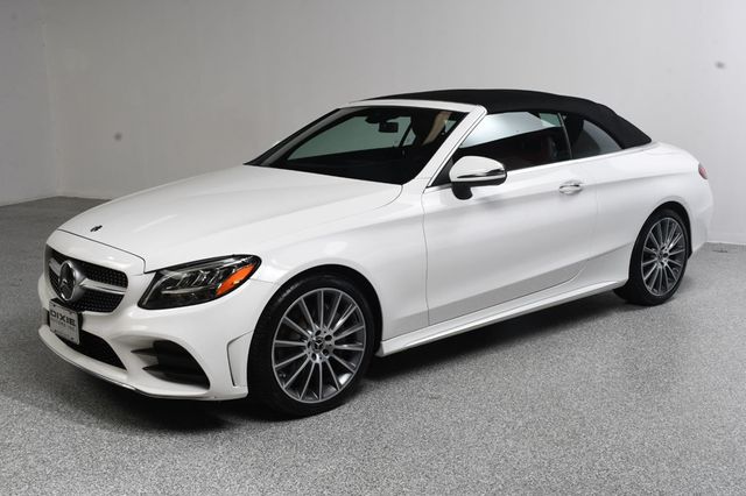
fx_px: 828
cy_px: 248
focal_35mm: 40
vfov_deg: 33.4
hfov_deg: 48.5
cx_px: 373
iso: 100
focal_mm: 27
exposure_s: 1/160
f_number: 13
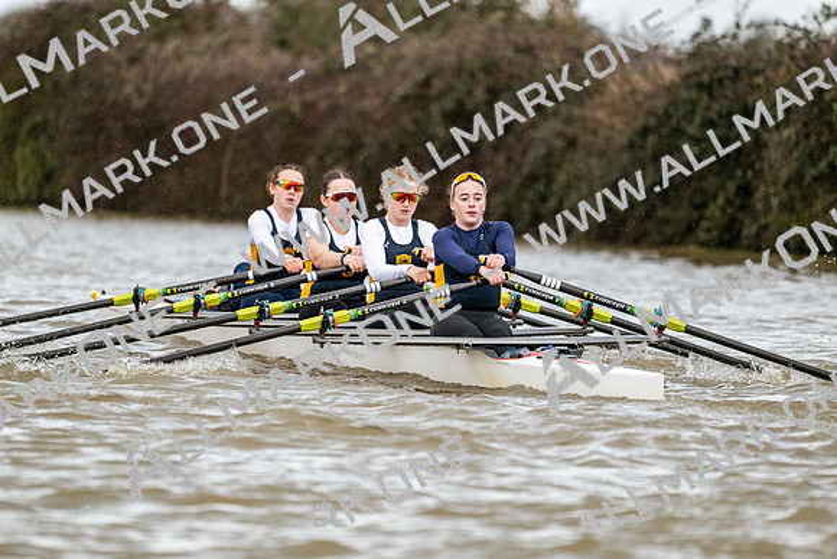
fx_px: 9302
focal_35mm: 400
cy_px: 280
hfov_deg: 5.2
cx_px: 418
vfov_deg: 3.4
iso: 2800
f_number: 4.5
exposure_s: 1/1600
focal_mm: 400
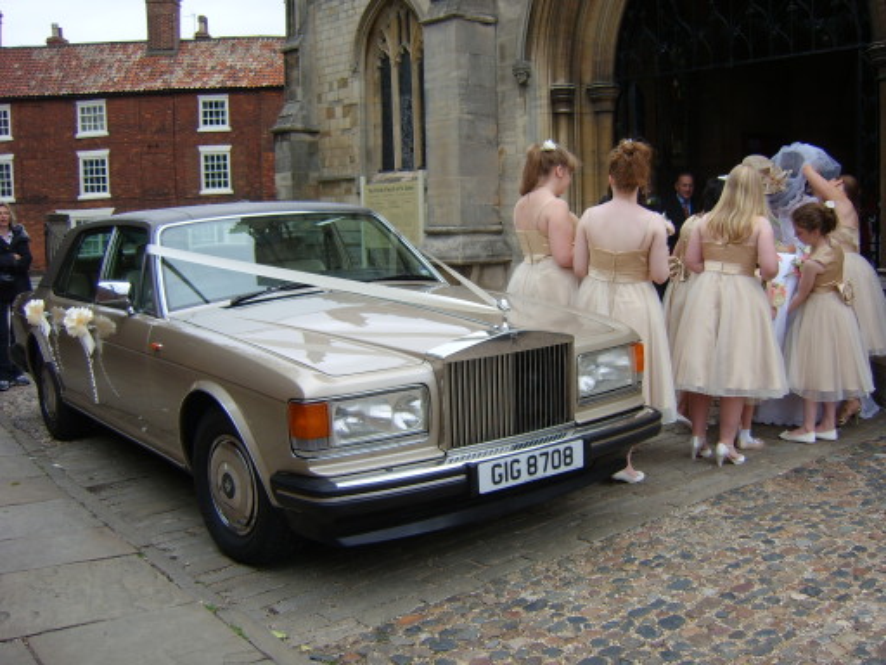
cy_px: 332
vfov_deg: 45.4
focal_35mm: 31
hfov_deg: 58.4
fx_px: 793
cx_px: 443
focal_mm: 8.13
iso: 50
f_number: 2.7
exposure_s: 1/148
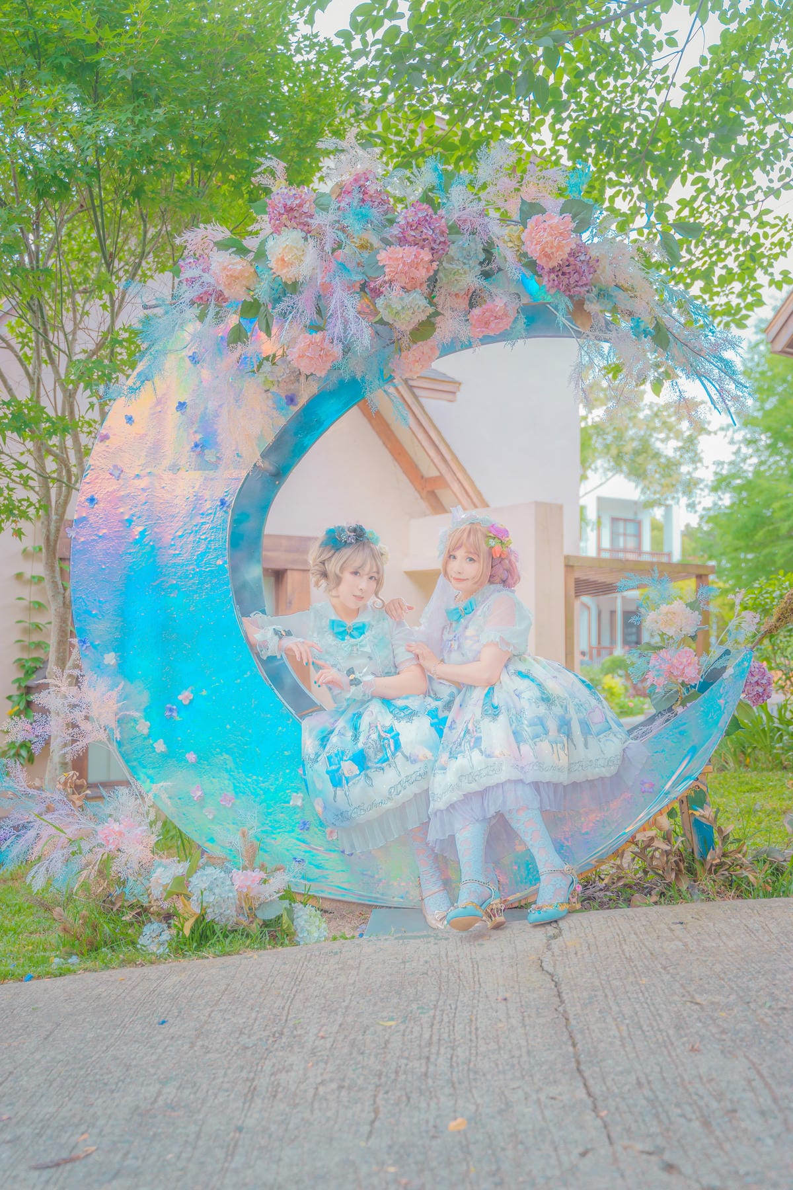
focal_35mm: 35
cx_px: 396
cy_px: 595
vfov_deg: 54.4
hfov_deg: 37.9
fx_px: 1156
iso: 250
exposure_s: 1/200
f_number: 2.8
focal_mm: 35
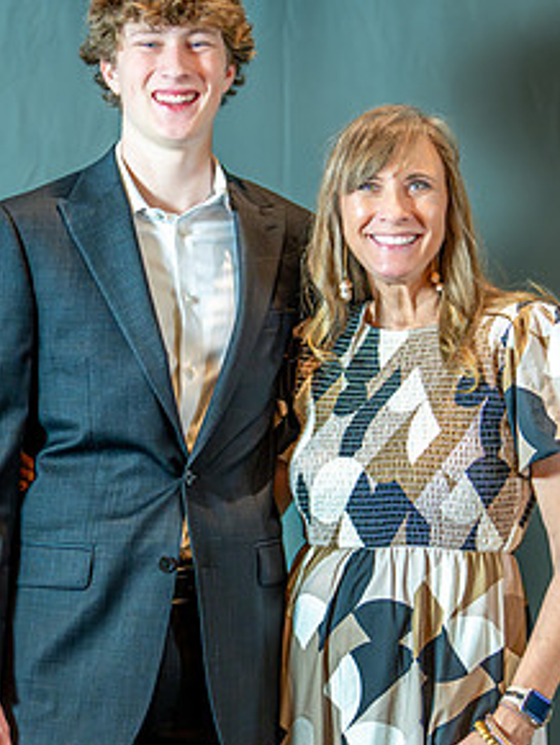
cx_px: 287
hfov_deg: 14.0
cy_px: 346
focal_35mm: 106
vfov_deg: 18.5
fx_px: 2283
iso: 1250
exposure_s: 1/400
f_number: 1.2
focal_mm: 50
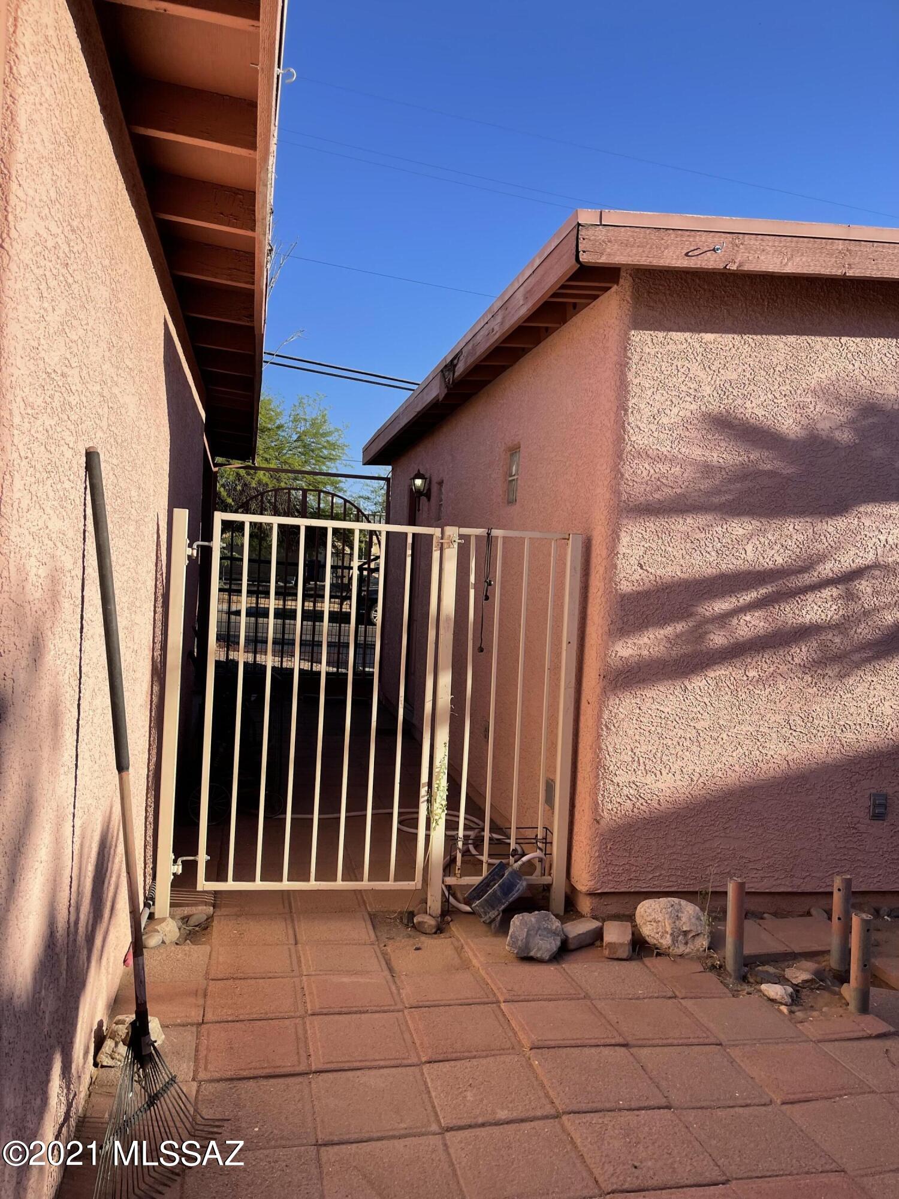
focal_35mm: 26
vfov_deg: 67.3
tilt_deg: -2.7
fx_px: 900
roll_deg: -3.3
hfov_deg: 53.1
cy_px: 600
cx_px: 450
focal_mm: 5.1
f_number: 1.6
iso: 32
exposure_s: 1/1883
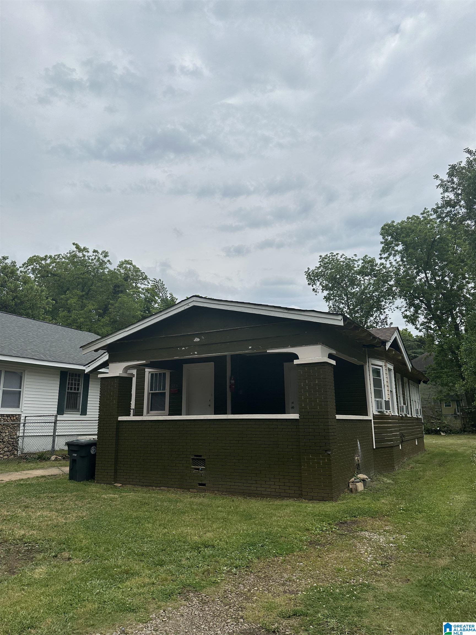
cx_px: 238
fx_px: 440
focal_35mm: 24
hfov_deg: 56.8
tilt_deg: +12.5
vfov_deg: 71.6
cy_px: 318
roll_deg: +0.0
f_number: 1.78
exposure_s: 1/9709
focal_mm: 6.86
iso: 80
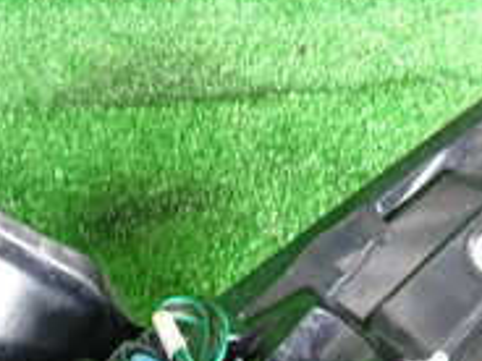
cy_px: 445
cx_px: 267
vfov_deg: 14.6
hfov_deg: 20.0
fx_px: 1365
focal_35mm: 98
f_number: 2.3
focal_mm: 5.4
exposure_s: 1/30
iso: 320
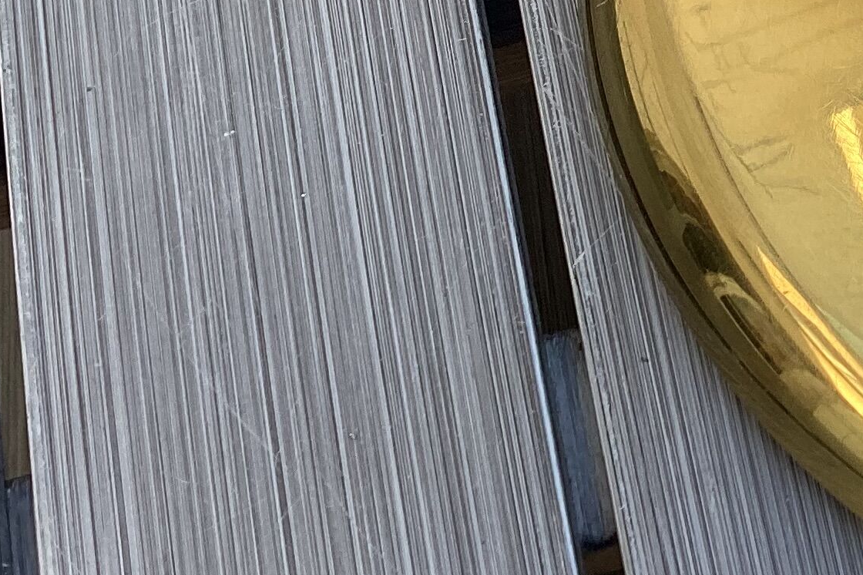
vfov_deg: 13.7
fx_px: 2253
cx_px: 1106
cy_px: -271
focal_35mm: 94
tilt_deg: -62.1
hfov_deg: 20.0
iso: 25
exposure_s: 1/275
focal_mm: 3.3
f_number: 2.4
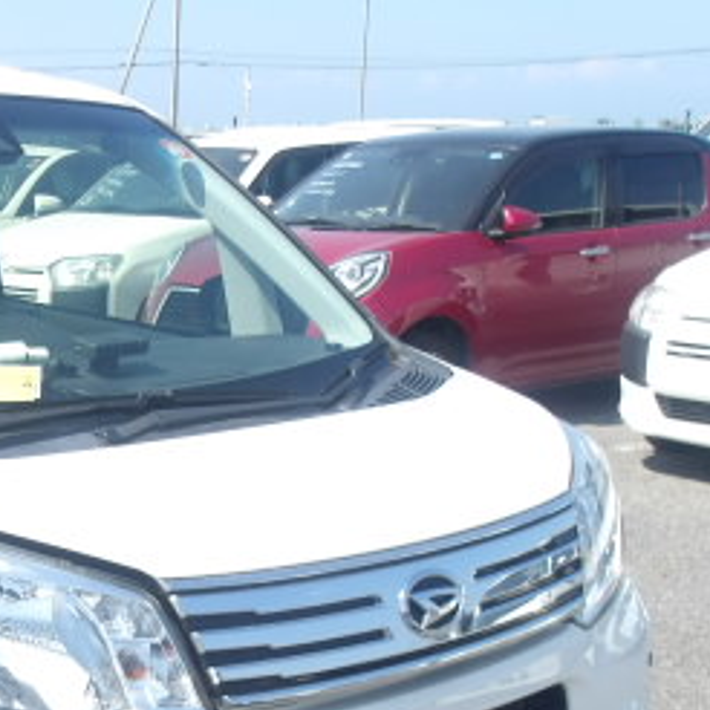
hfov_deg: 26.1
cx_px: -26
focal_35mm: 62
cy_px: 667
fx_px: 1439
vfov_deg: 26.6
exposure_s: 1/60
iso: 100
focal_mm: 4.9
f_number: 10.4
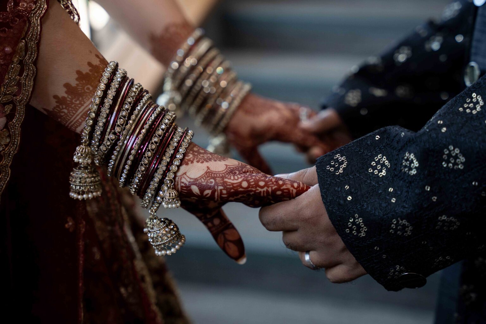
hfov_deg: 28.8
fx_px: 945
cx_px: 243
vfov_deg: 19.5
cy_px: 162
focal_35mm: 70
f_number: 4
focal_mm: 70
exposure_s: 1/160
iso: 500
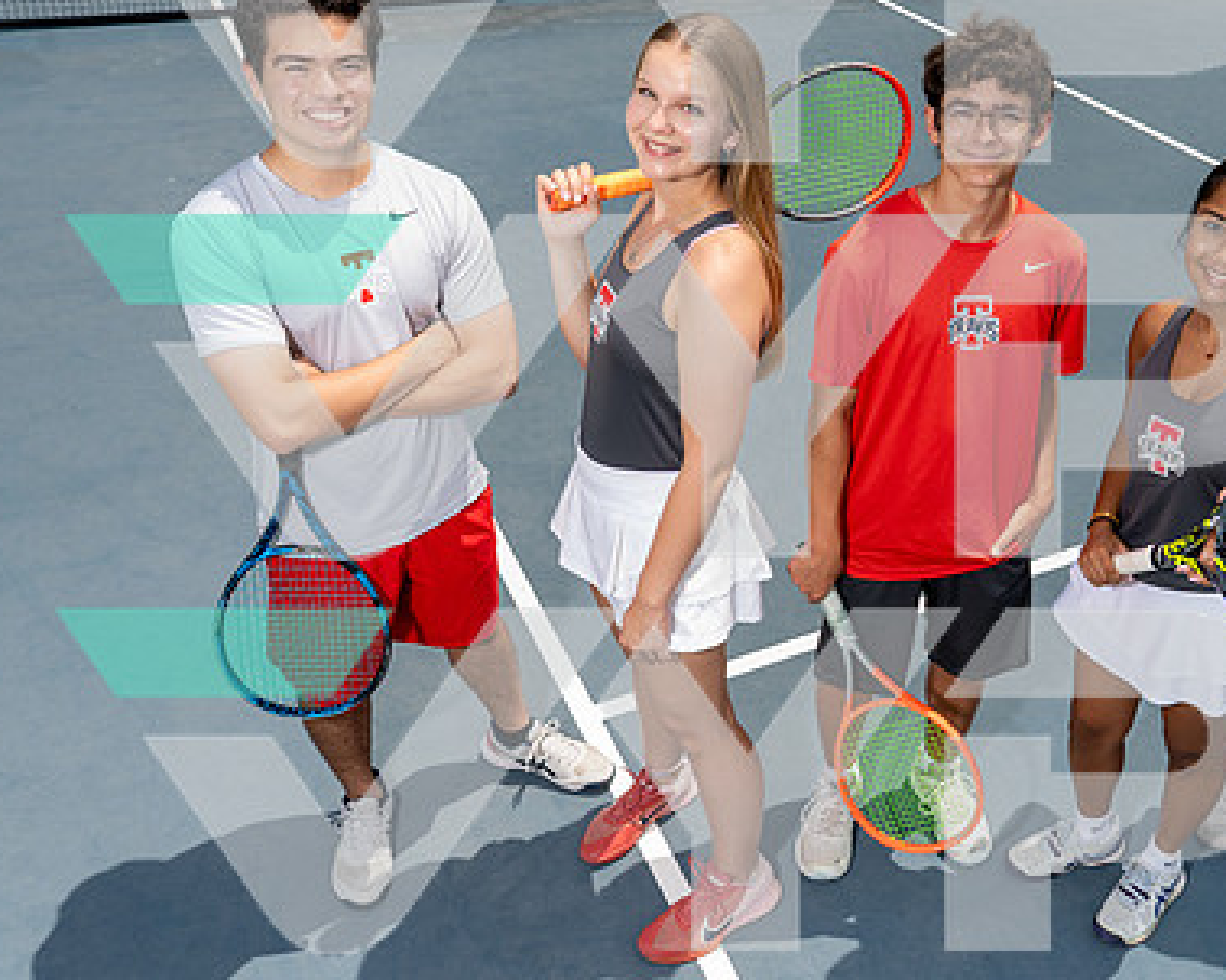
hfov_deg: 48.7
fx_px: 1306
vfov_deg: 40.9
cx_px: 892
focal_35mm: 36
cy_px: 388
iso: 100
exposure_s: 1/250
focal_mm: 25
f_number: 8
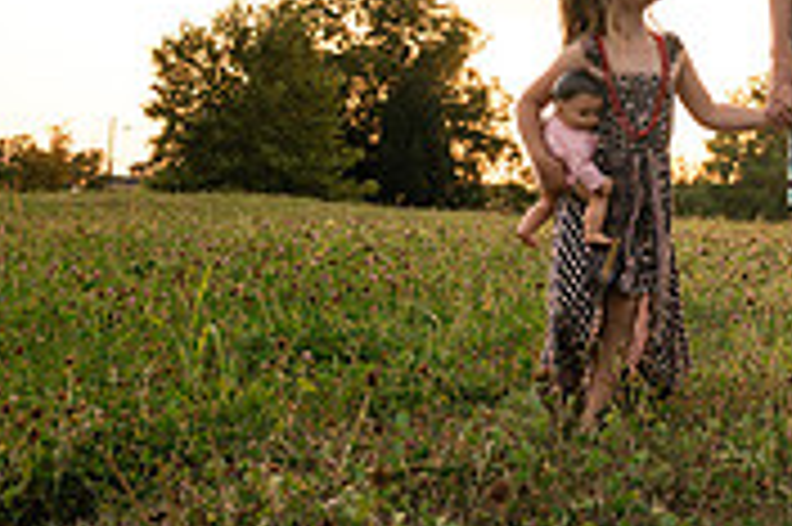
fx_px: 1802
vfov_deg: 16.5
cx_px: 942
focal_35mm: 82
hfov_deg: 22.8
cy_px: 84
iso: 400
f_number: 2.8
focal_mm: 24
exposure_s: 1/800
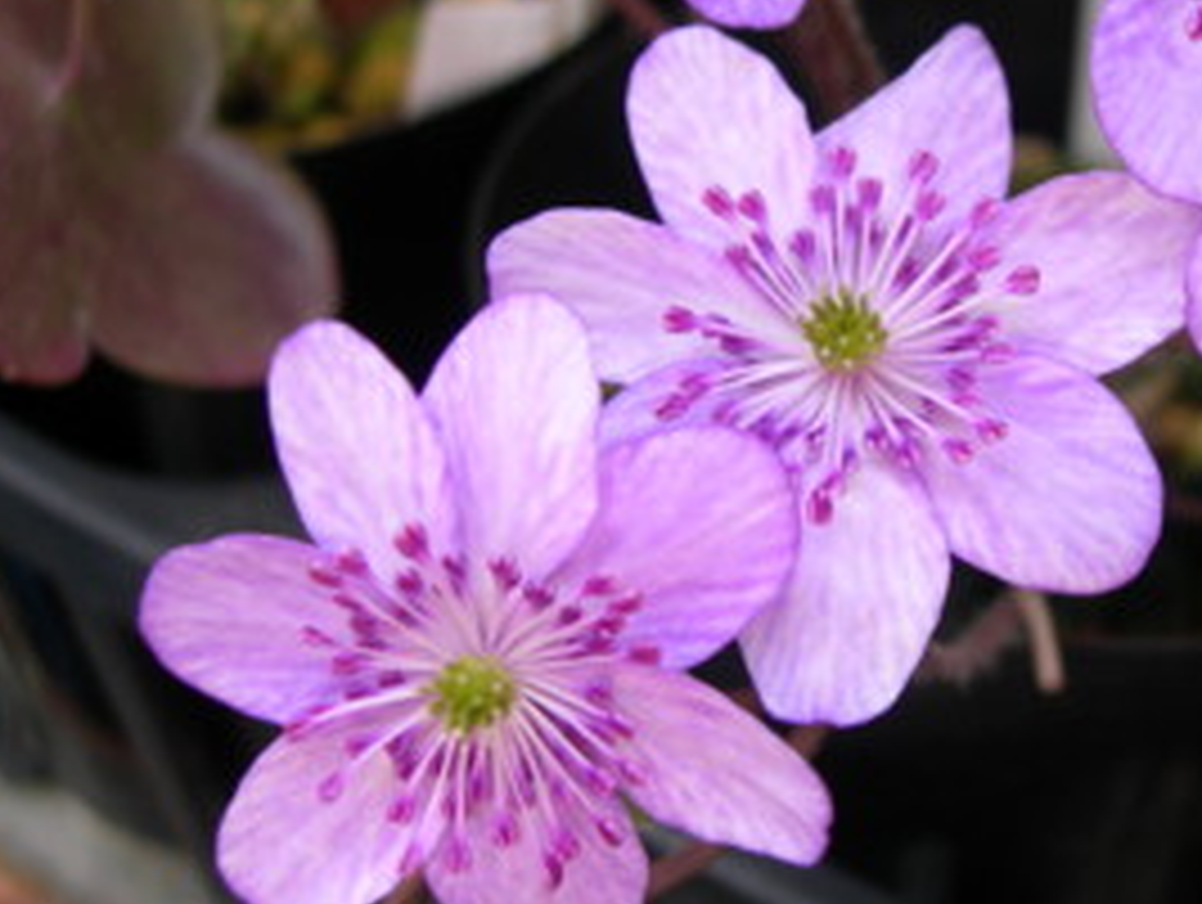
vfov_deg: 23.0
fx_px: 2225
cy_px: 369
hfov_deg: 29.8
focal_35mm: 64
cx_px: 878
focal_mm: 7.8
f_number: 2.8
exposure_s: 1/67.1
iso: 50
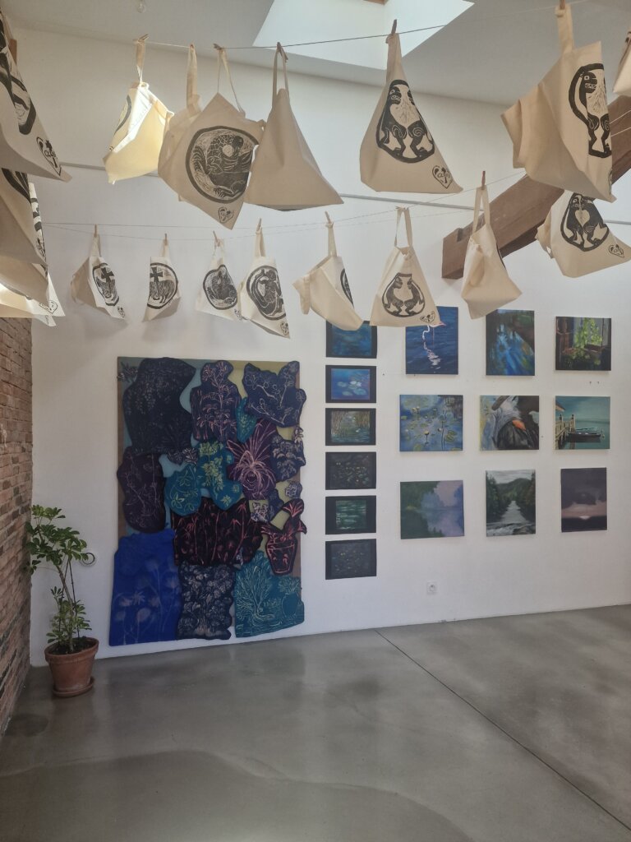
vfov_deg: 73.9
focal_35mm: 23
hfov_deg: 58.9
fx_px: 559
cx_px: 316
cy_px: 421
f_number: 1.8
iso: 160
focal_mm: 6.4
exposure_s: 1/180
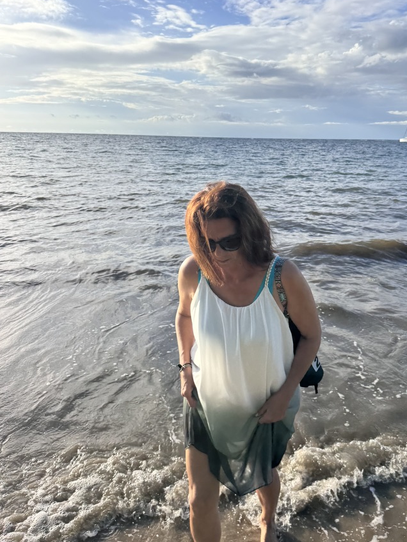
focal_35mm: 29
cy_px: 258
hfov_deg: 48.0
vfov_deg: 61.6
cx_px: 241
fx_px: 454
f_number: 1.78
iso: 80
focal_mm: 6.76
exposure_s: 1/4608
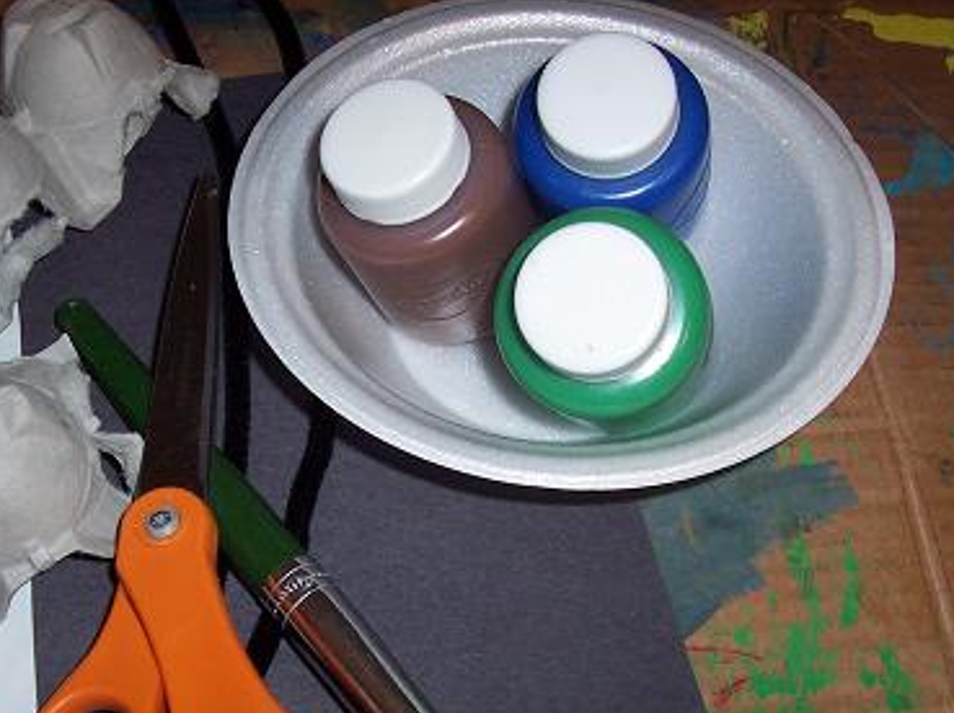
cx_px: 357
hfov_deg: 37.3
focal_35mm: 51
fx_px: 1404
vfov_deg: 28.3
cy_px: 484
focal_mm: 5.6
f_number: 2.8
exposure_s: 1/60
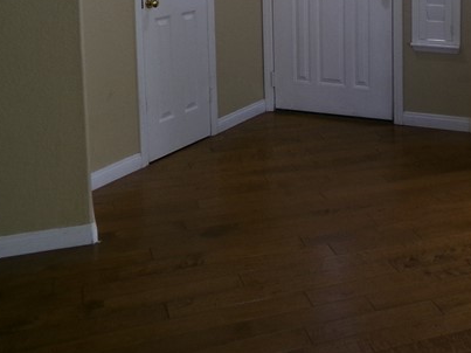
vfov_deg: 22.9
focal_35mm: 61
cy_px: -16
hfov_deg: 30.2
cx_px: 431
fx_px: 830
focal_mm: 4.3
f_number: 3.7
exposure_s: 1/34
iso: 147
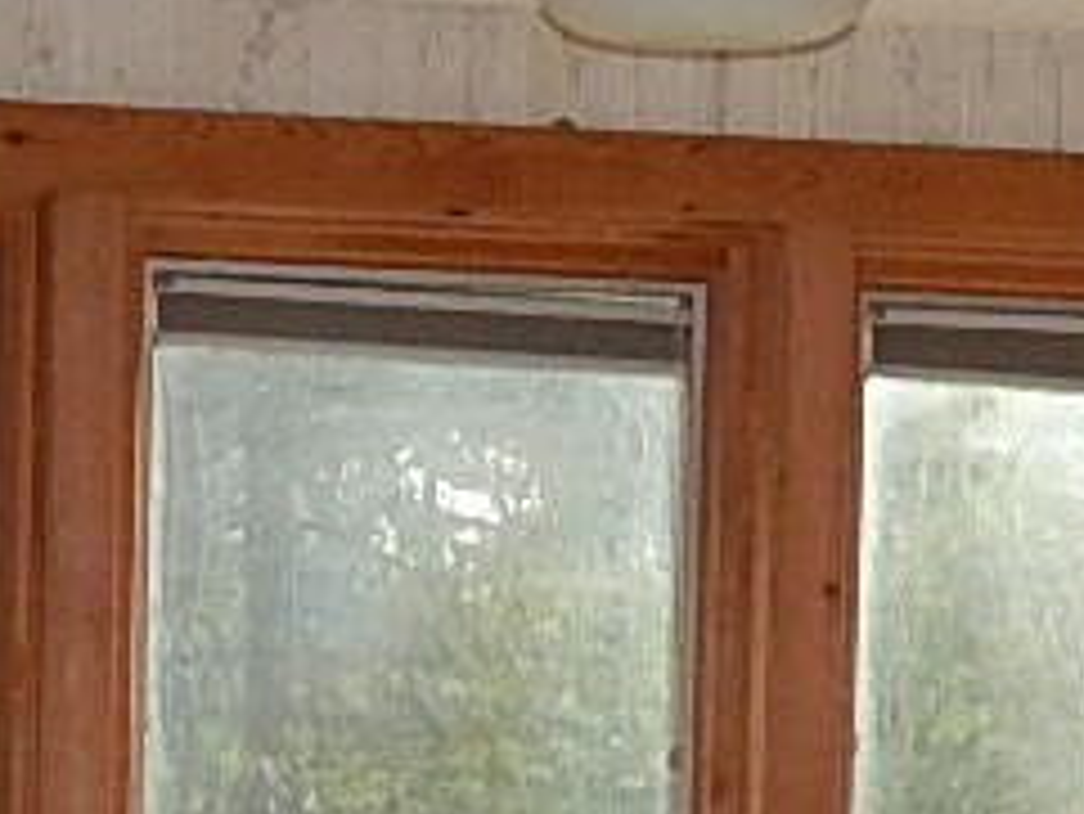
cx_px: 418
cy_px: 1507
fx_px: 7269
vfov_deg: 6.3
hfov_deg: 8.5
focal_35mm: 232
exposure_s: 1/100
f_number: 3.3
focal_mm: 6.1
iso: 180
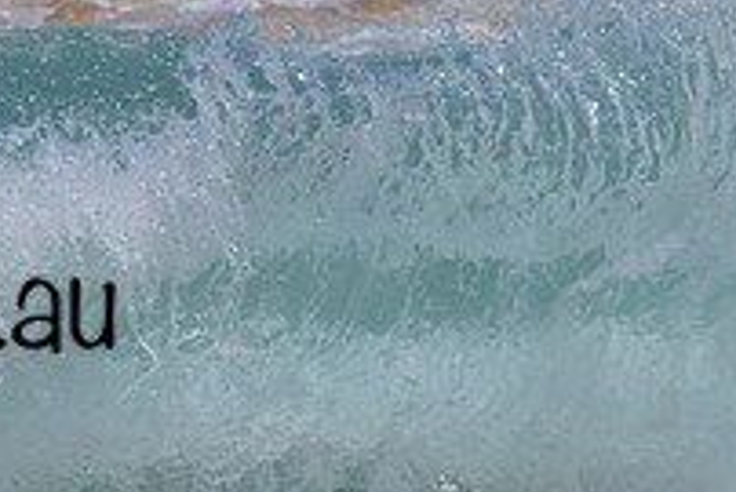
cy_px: 64
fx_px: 27803
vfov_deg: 1.0
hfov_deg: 1.5
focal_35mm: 1359
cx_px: -471
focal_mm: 350
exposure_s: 1/2000
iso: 400
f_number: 11
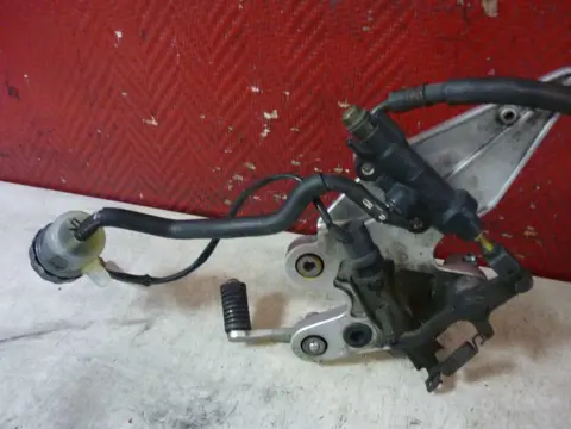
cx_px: 286
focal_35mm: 33
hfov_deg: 55.4
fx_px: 544
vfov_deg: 42.9
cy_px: 214
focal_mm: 5.5
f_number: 2.8
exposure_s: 1/8
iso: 400
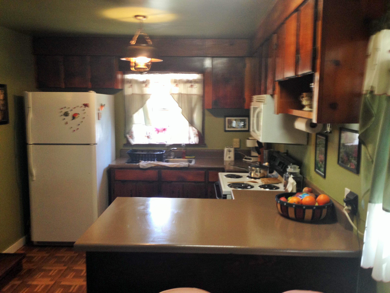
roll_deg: +0.3
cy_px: 146
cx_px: 195
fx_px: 372
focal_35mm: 33
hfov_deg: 55.4
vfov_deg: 42.9
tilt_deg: -6.1
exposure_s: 1/20
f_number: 2.4
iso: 100
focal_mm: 4.12
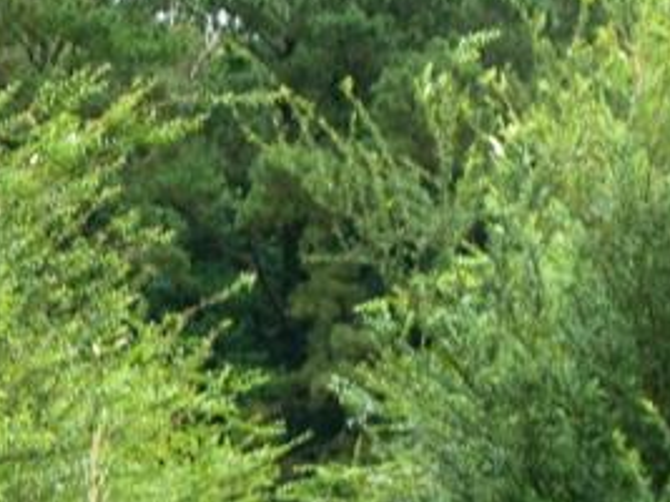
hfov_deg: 5.3
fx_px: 7197
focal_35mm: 372
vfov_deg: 4.0
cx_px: 612
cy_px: 344
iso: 100
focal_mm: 27.7
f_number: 5.3
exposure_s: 1/80
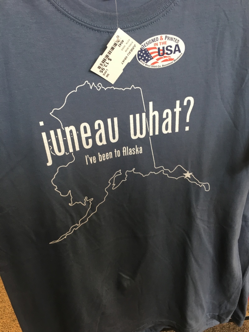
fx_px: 278
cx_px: 124
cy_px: 166
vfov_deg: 61.6
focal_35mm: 29
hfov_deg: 48.2
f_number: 2.2
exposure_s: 1/30
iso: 64
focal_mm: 4.15
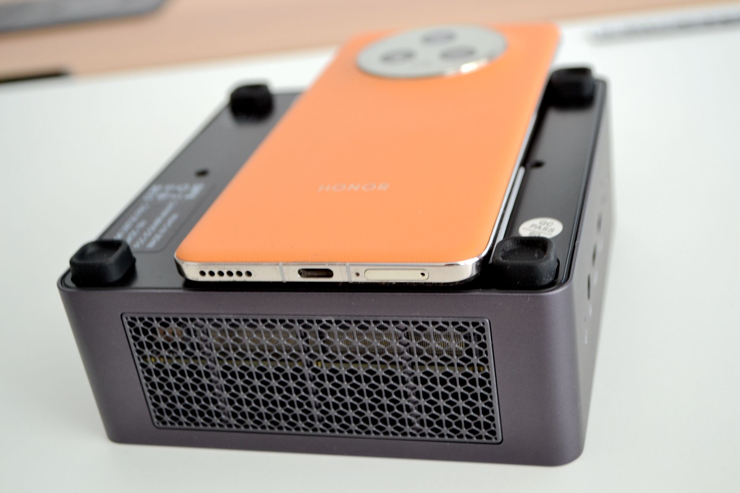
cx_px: 370
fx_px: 1079
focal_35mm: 52
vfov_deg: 25.8
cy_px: 246
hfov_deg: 37.9
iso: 400
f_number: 5
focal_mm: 35
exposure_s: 1/25
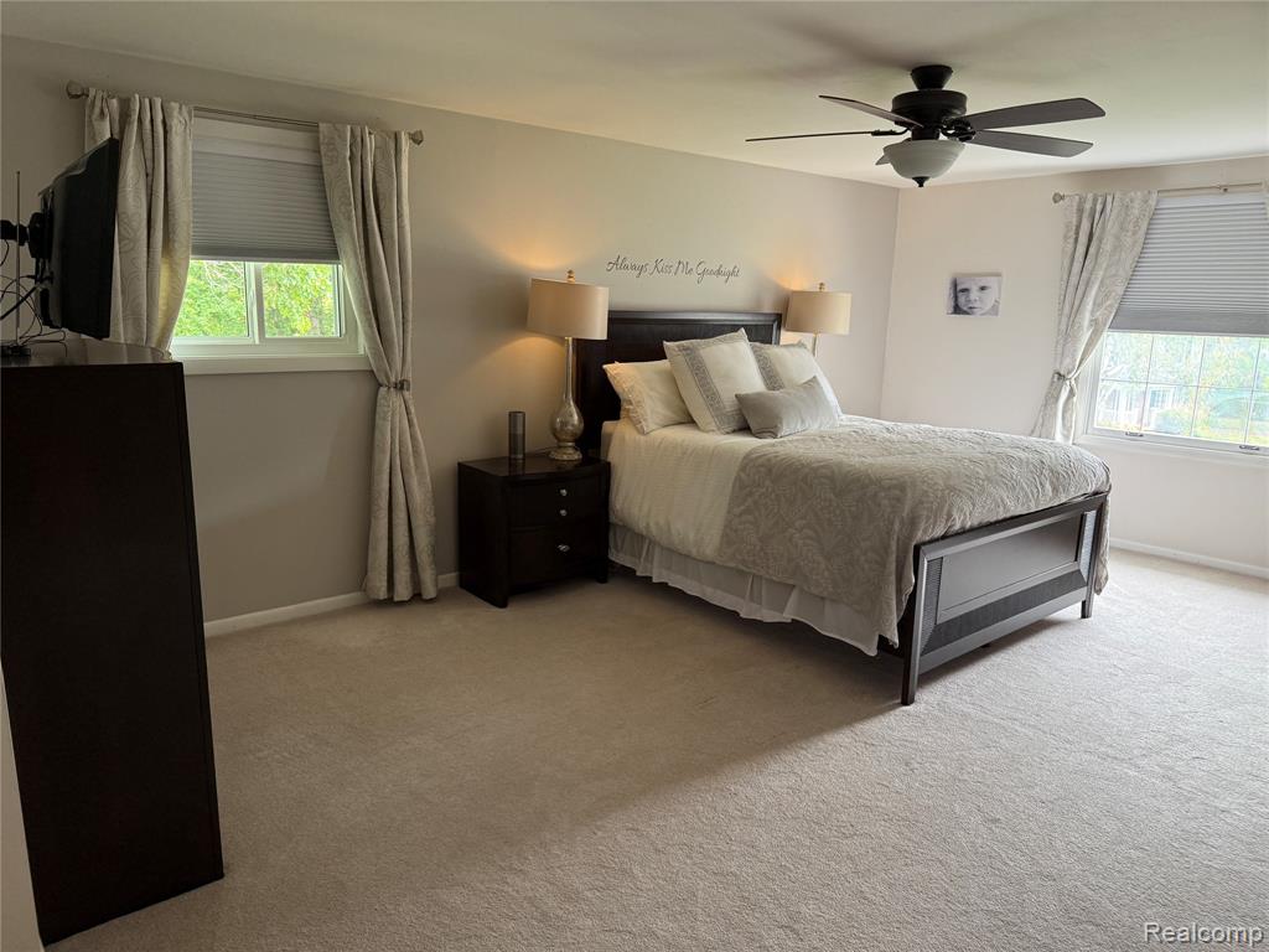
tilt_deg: -11.5
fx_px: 880
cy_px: 476
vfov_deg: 56.8
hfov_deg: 71.6
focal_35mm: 24
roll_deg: -1.8
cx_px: 634
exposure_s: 1/60
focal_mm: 6.76
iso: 160
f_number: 1.78
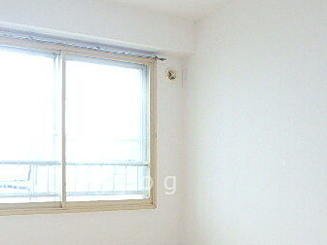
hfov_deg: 46.2
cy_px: 183
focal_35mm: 40
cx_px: 115
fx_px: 378
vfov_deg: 35.2
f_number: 3.5
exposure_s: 1/30
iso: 320
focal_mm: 3.7
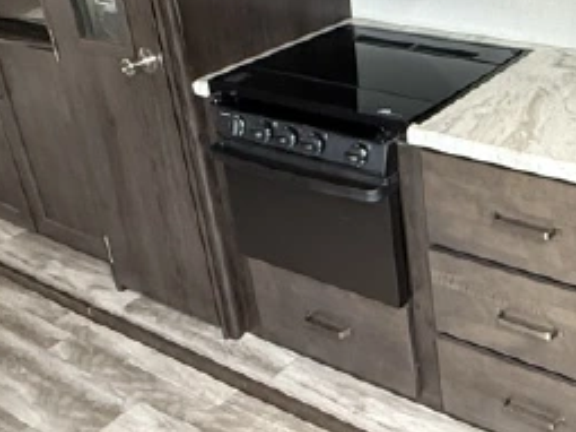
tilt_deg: -16.5
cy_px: 45
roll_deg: +0.5
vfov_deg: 31.4
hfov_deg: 38.5
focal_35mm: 44
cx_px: 565
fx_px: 732
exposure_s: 1/60
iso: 400
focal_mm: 2.22
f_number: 2.2
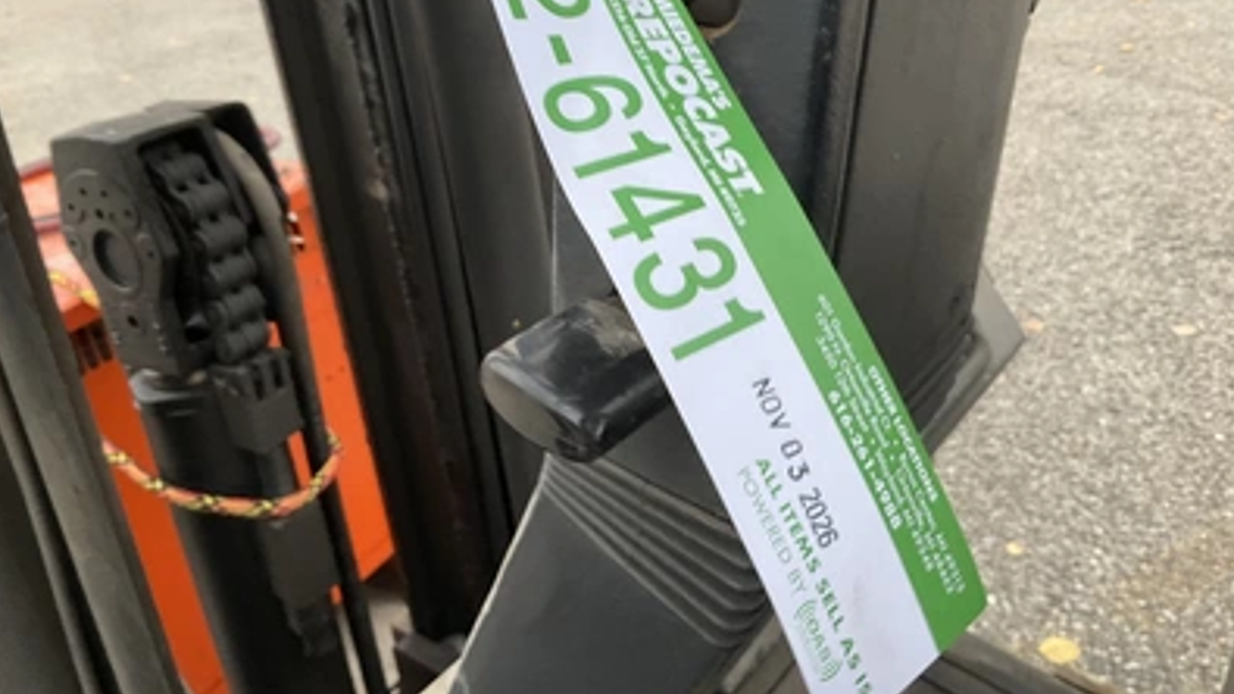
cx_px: 615
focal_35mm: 32
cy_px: 228
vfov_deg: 36.3
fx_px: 1047
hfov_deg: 61.0
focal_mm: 3
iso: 64
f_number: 1.8
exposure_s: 1/108
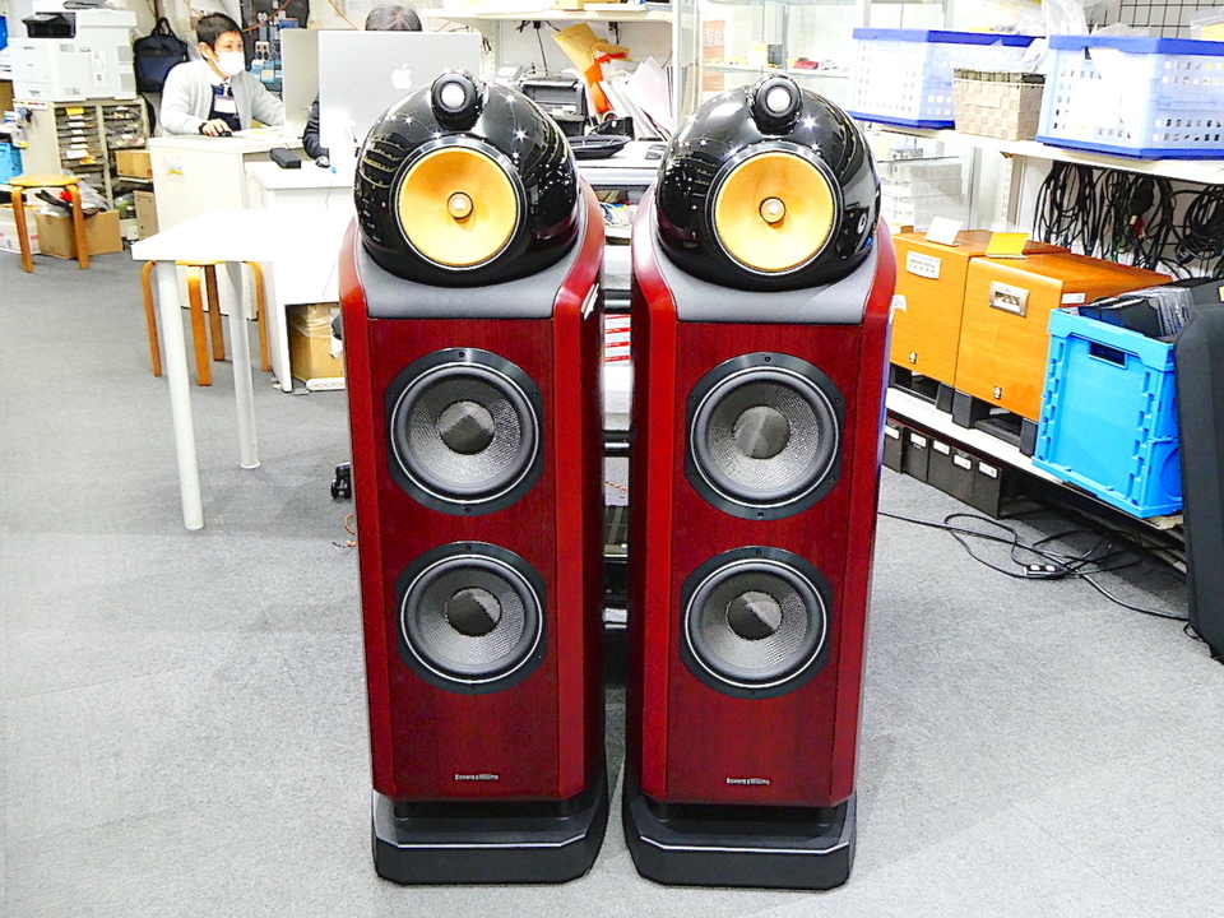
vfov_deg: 40.7
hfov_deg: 52.6
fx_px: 1238
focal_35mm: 35
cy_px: 459
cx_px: 612
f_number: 5.6
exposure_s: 1/4
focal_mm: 6.3
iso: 400
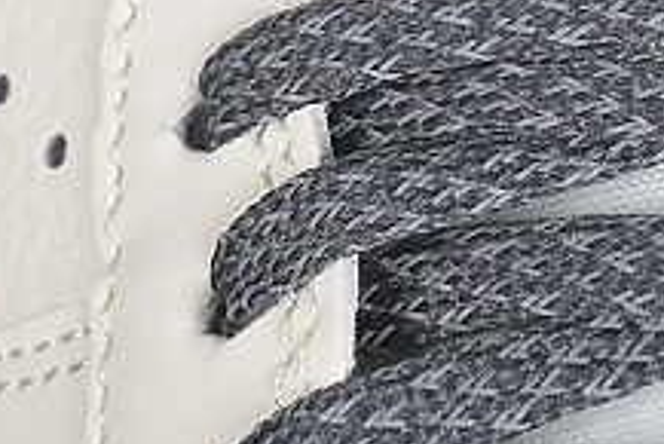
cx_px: 483
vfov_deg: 3.7
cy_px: -398
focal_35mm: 373
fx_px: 6884
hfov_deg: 5.5
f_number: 7.1
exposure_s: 1/80
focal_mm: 50
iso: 160
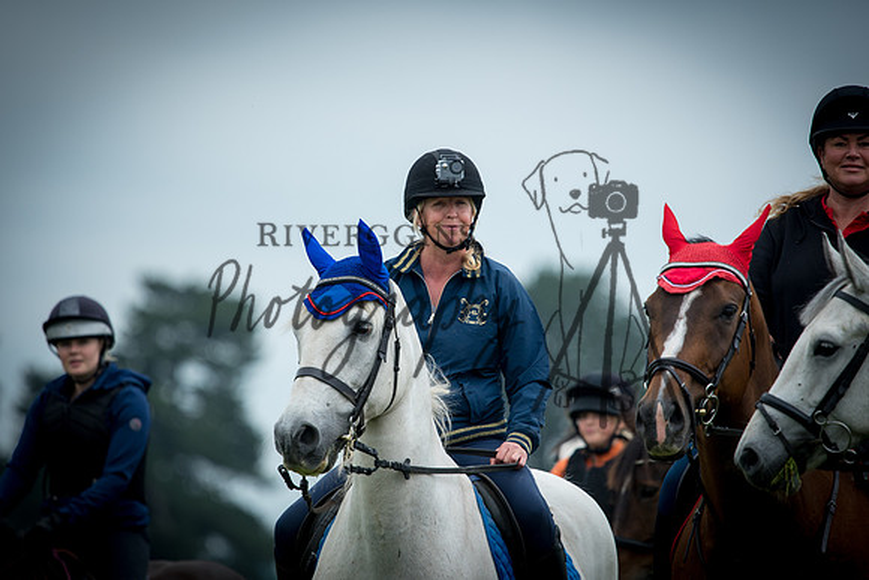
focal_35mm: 450
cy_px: 290
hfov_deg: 4.6
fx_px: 10865
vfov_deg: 3.1
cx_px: 434
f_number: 4
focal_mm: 300
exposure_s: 1/1000
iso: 250
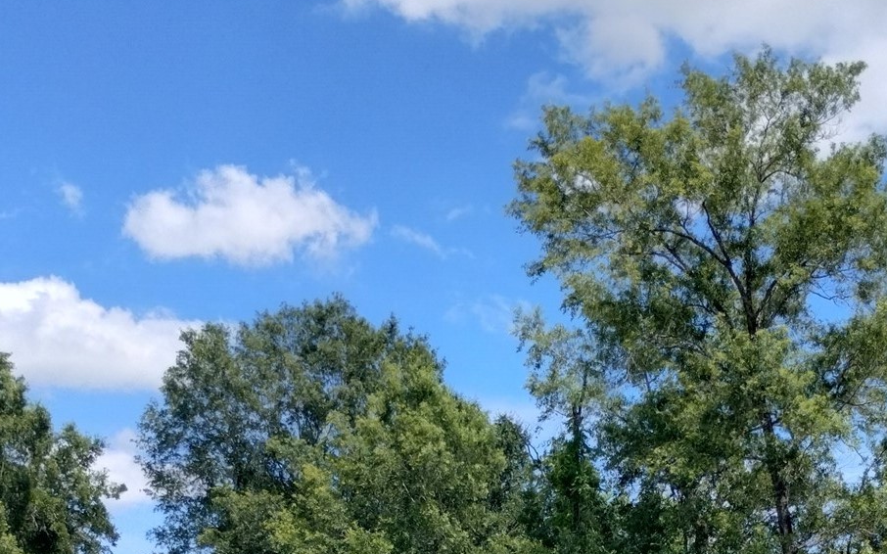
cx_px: 581
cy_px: 797
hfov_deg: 30.4
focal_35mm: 67
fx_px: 1619
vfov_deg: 17.7
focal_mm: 4.27
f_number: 1.8
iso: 100
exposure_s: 1/787
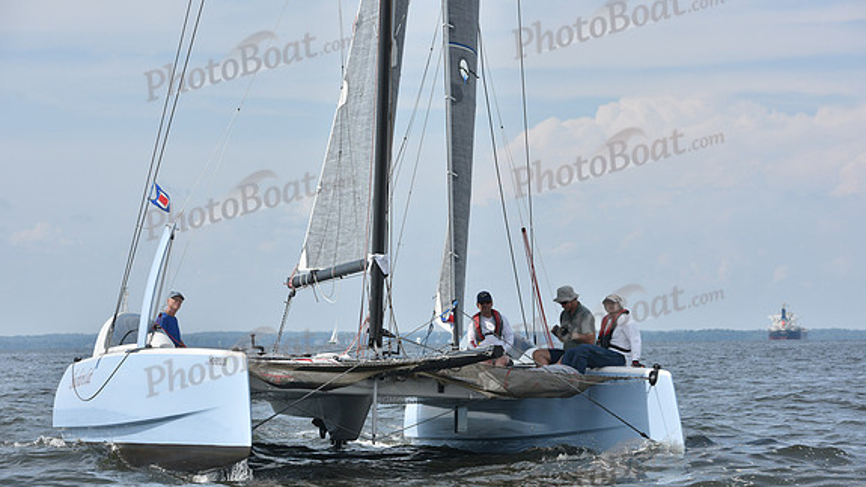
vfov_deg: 9.4
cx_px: 435
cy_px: 259
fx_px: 2961
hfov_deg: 16.6
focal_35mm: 129
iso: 320
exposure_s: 1/1250
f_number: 9
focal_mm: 122
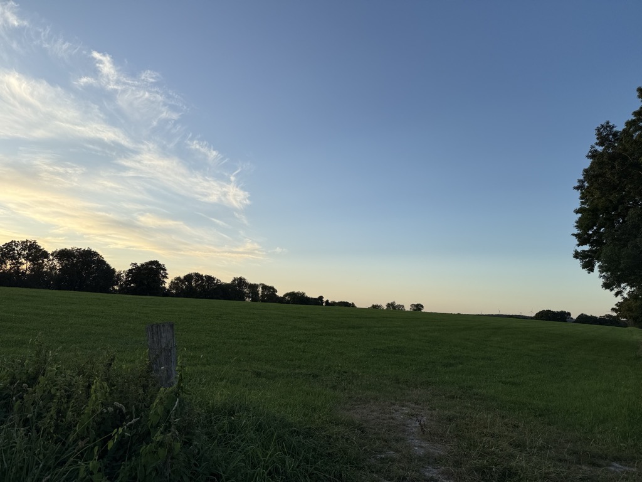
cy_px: 241
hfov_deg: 71.6
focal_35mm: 24
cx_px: 321
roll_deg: -2.5
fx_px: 445
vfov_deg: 56.8
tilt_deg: +8.9
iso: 80
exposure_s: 1/1585
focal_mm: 6.76
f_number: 1.78
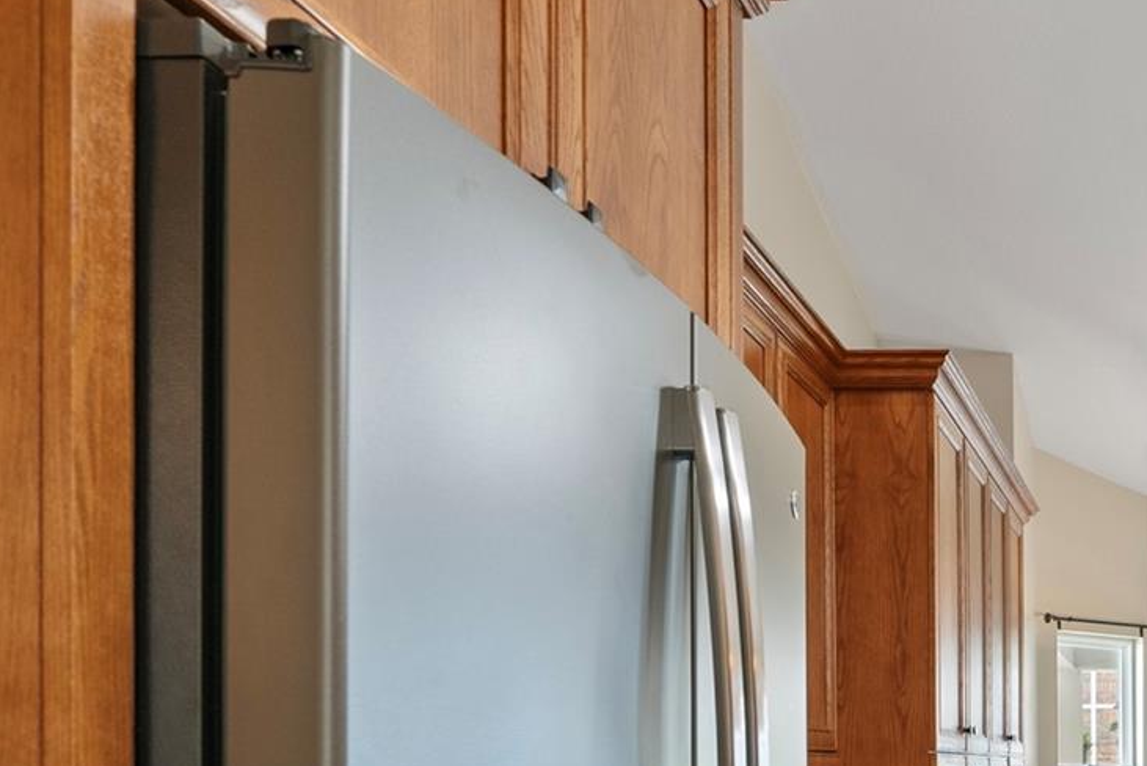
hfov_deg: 43.9
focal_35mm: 35
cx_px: 1216
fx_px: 1116
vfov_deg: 34.4
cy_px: 772
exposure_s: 1.3
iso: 400
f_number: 8
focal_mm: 16
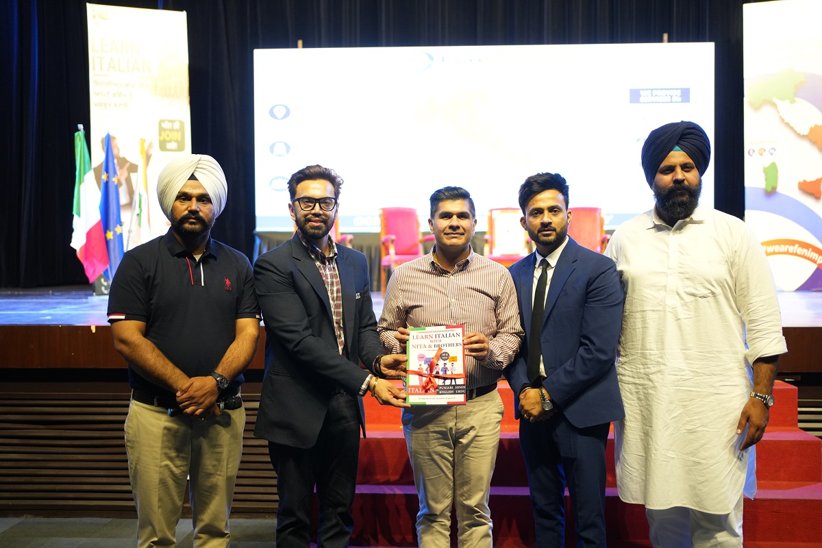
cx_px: 411
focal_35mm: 35
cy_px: 274
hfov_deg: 54.4
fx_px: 799
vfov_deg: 37.9
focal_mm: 35
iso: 1000
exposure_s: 1/100
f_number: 1.8
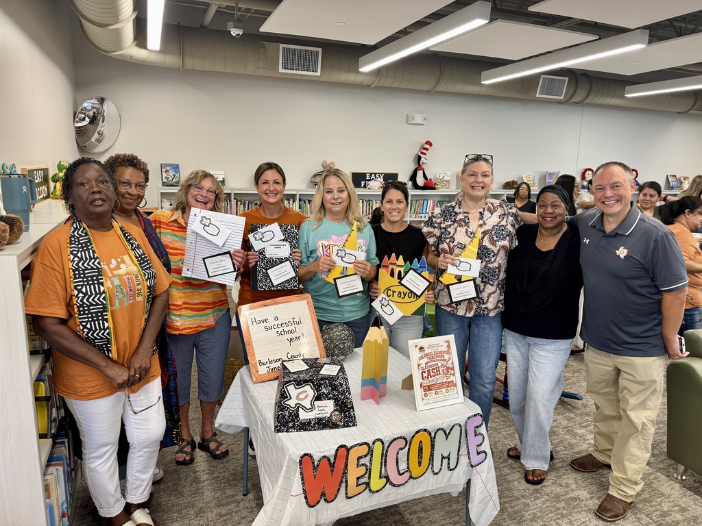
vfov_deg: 56.8
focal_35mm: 24
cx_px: 351
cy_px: 263
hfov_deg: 71.6
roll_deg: -1.4
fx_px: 487
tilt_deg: -11.9
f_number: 1.78
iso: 160
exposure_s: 1/60
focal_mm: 6.76
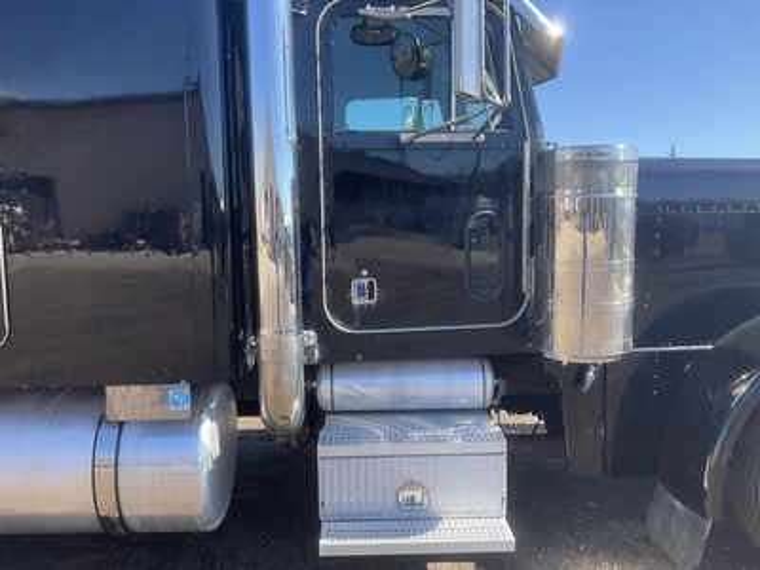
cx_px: 380
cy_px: 285
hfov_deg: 61.7
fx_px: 637
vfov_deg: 48.2
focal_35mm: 29
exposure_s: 1/524
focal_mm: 3
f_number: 1.8
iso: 25
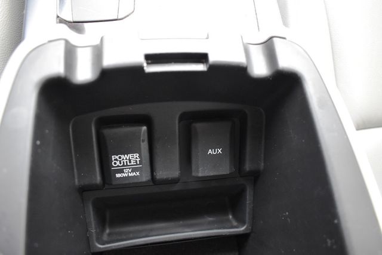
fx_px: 287
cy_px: 128
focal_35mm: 27
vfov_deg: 48.0
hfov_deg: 67.4
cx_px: 191
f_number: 3.5
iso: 1600
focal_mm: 18
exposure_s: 1/125
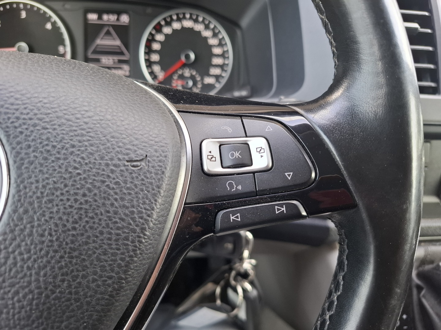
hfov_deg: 73.9
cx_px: 220
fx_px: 293
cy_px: 165
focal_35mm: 23
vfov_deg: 58.9
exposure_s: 1/100
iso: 200
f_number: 1.8
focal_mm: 5.54
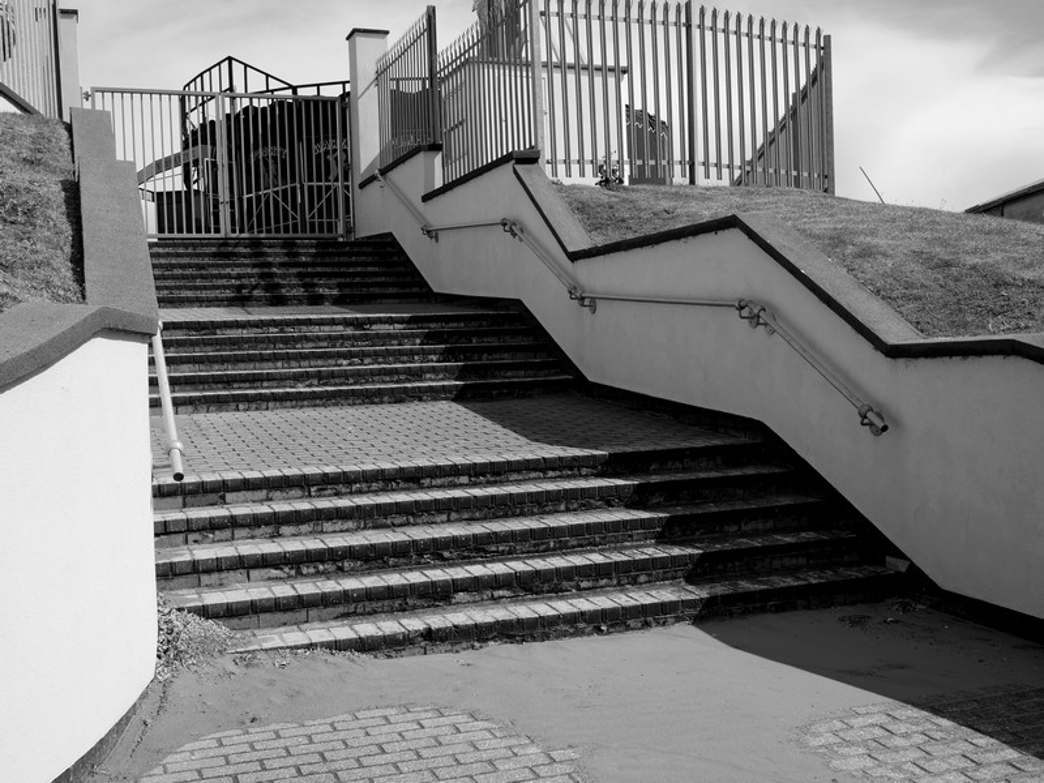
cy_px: 392
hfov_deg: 46.8
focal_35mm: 40
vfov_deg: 36.0
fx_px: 1206
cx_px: 522
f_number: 10
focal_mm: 20
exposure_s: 1/250
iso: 200
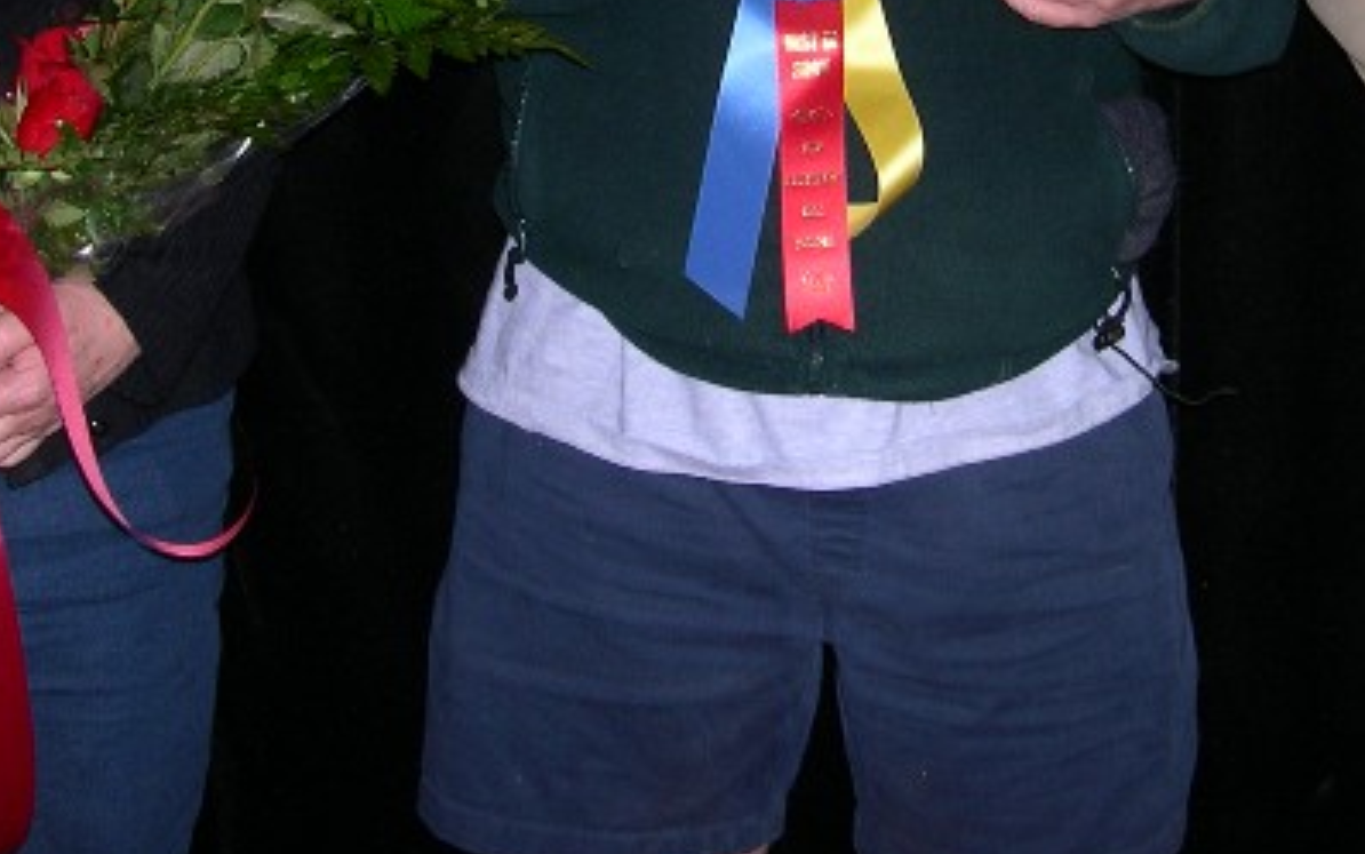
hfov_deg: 25.5
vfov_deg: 15.6
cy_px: -158
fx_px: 3014
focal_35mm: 81
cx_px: 823
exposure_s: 1/60
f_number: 2.8
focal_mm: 8
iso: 135
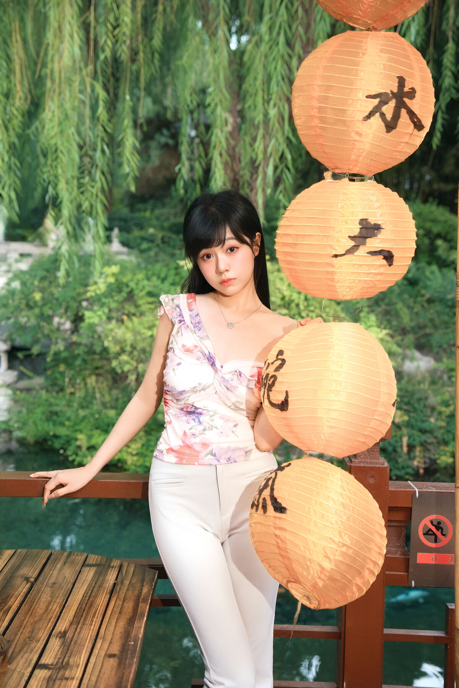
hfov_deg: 27.5
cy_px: 344
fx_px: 936
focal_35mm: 49
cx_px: 230
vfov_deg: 40.3
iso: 640
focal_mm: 49
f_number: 4
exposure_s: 1/125
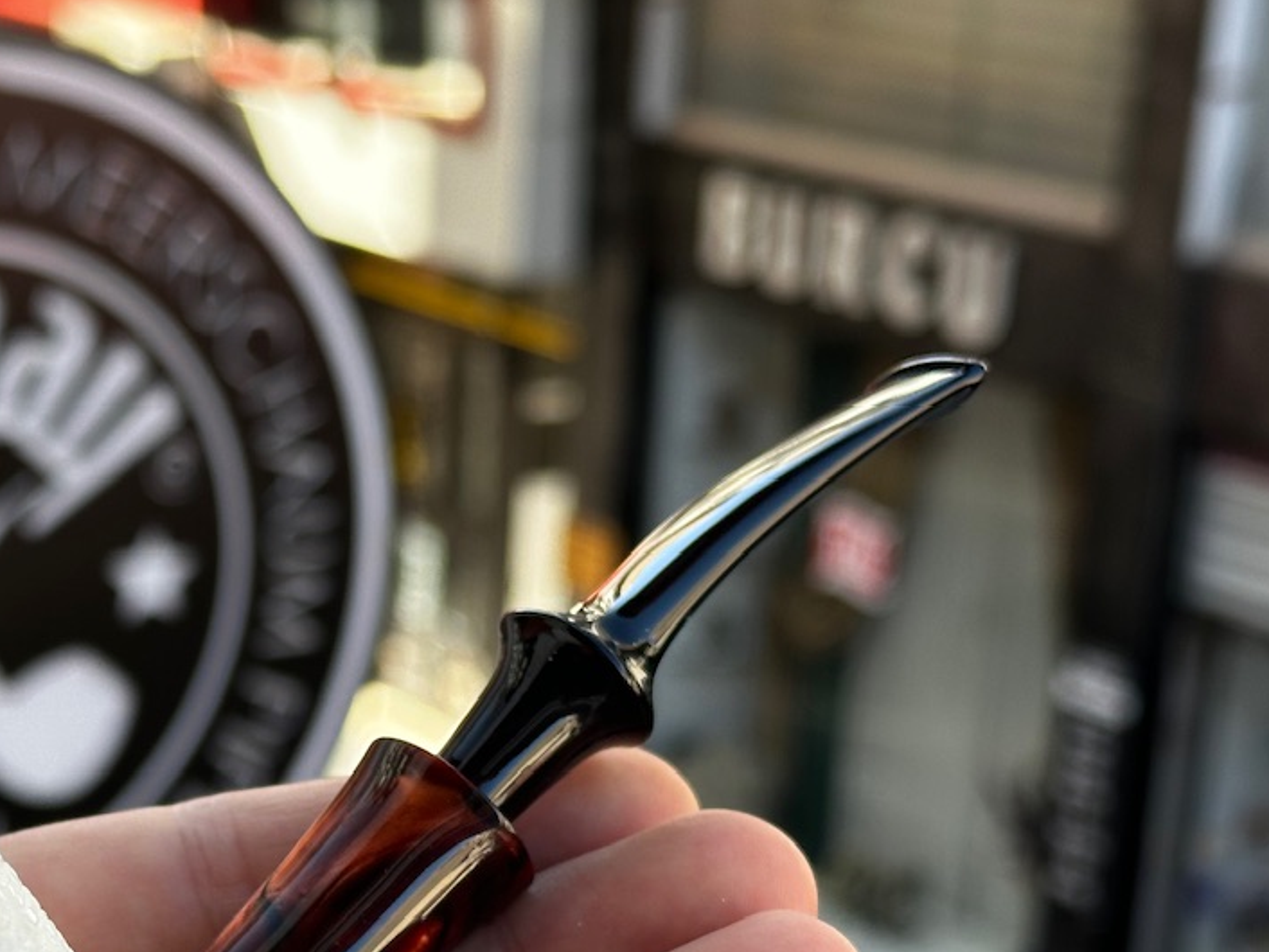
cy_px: 765
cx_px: 271
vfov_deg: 16.8
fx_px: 3190
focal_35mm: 87
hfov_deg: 22.2
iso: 64
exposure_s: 1/612
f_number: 1.78
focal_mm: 6.86
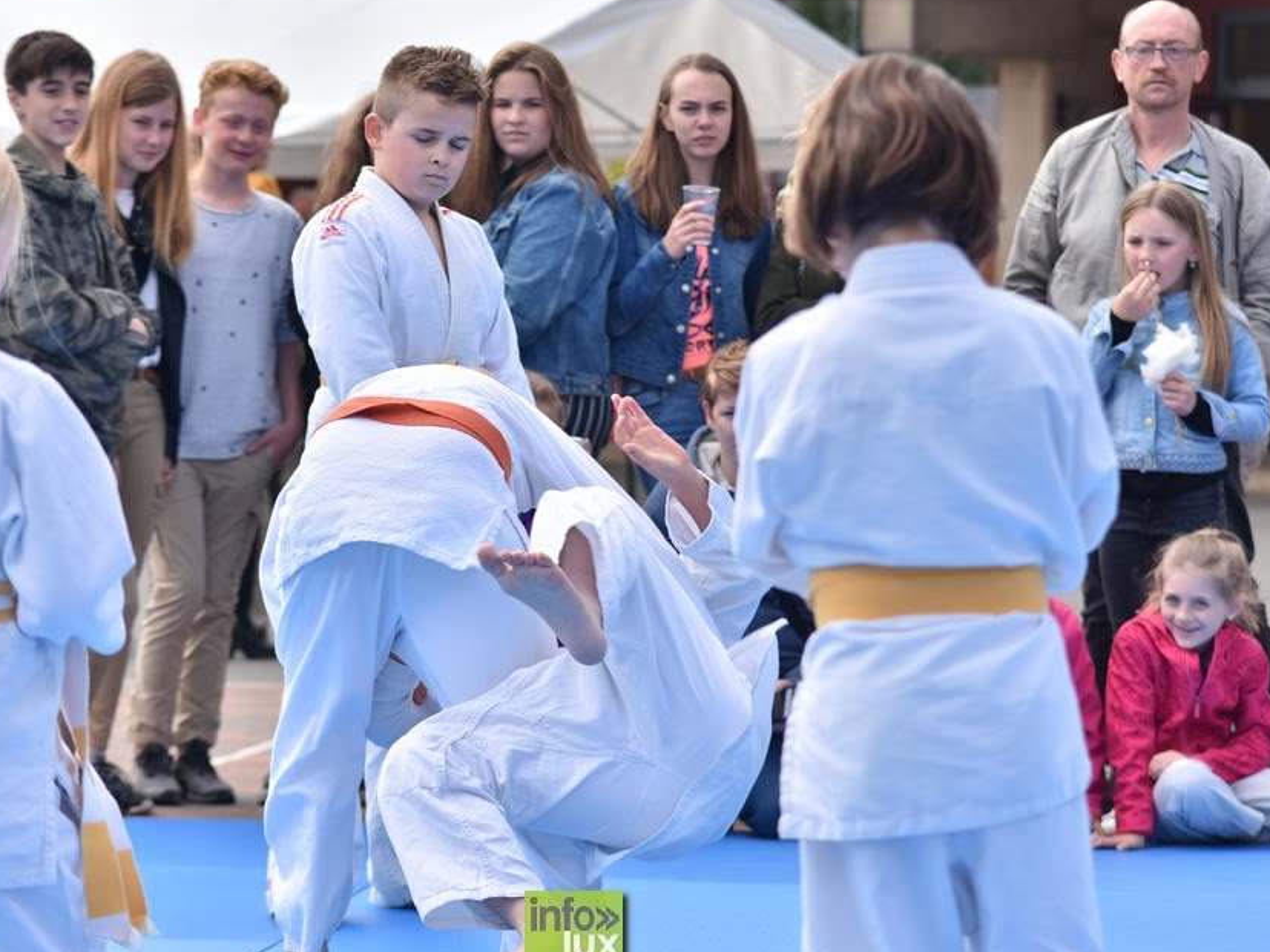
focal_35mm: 152
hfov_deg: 13.0
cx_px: 574
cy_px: 451
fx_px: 5562
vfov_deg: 9.8
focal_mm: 85
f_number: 4
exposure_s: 1/500
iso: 100
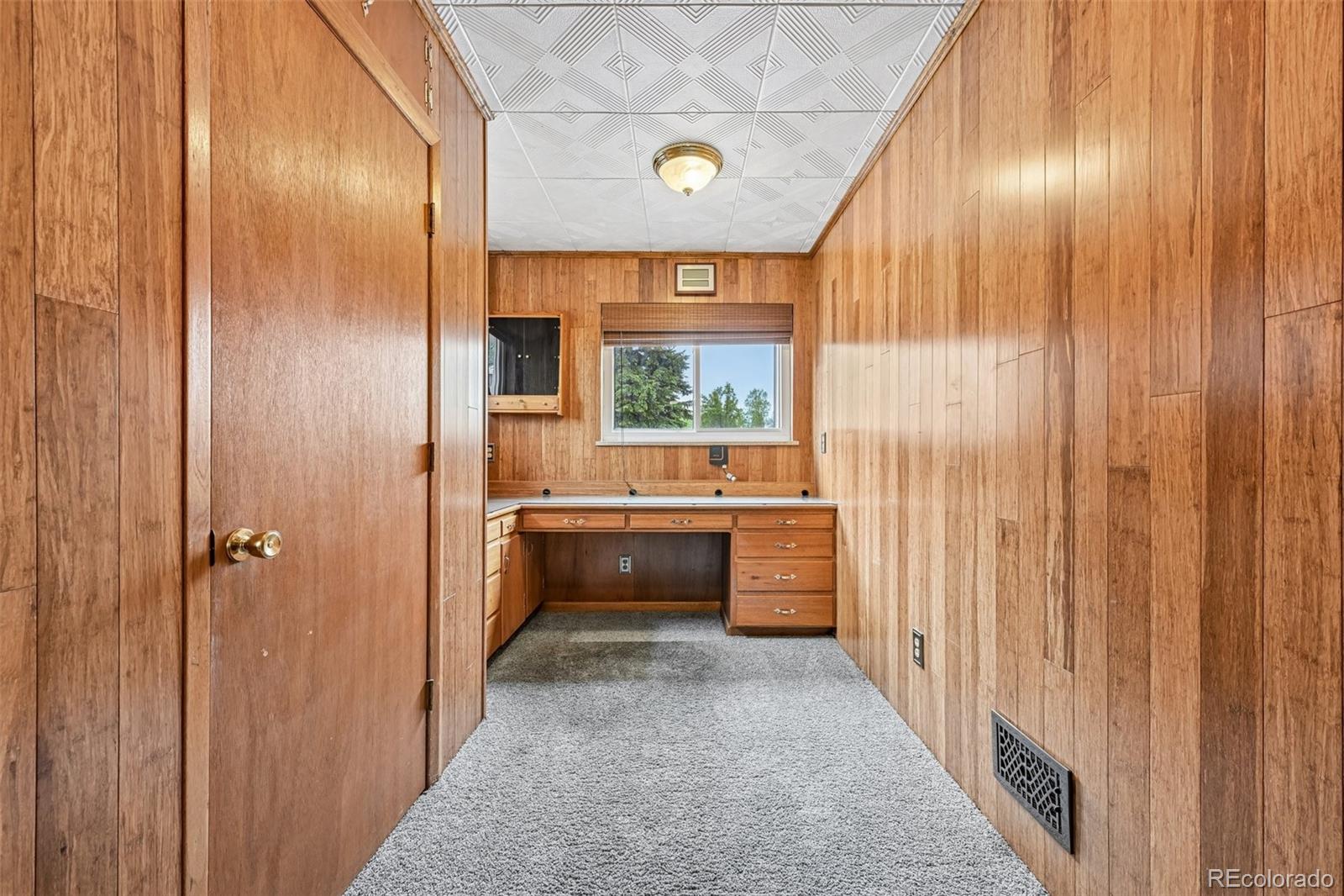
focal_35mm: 14
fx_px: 523
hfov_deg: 104.3
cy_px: 448
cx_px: 672
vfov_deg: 81.2
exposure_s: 1/6
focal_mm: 14
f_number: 11
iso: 400
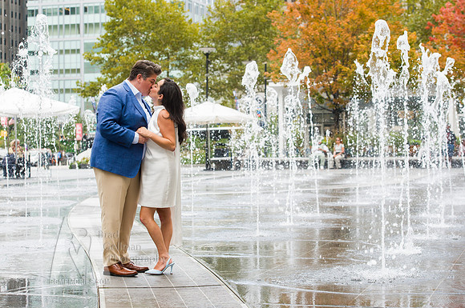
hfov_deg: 25.0
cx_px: 217
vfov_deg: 16.7
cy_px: 145
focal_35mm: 81
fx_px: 1049
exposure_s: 1/320
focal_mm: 75
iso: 800
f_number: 5
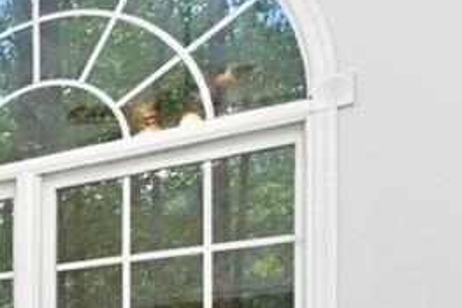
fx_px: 898
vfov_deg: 17.9
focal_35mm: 70
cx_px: -365
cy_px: 421
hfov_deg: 20.5
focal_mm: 12
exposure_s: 1/15
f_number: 8
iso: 400
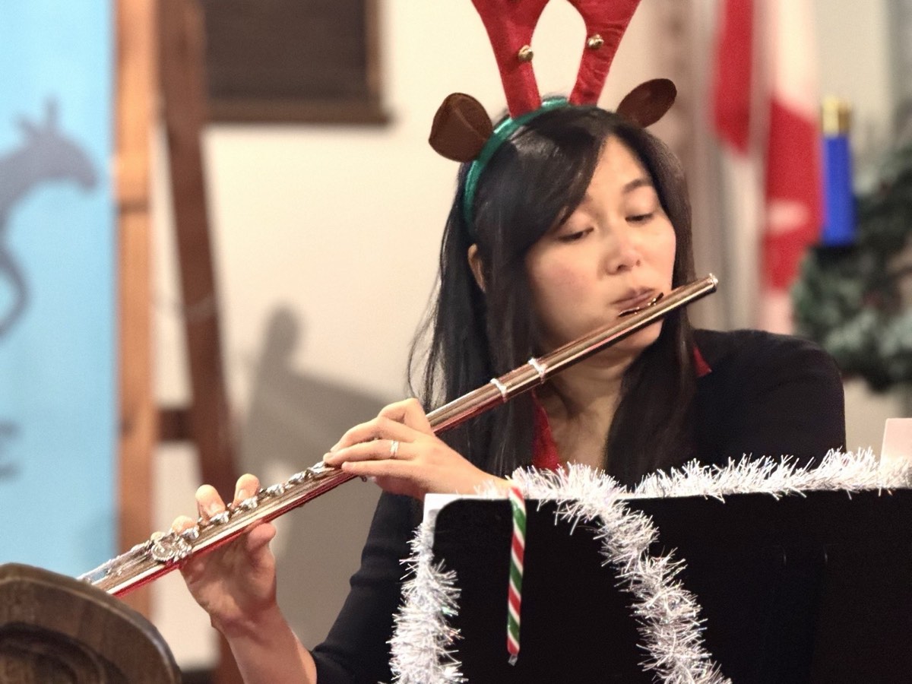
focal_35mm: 120
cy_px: 342
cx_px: 456
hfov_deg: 16.4
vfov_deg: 12.3
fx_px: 3162
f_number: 2.8
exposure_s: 1/40
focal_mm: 15.66
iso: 800
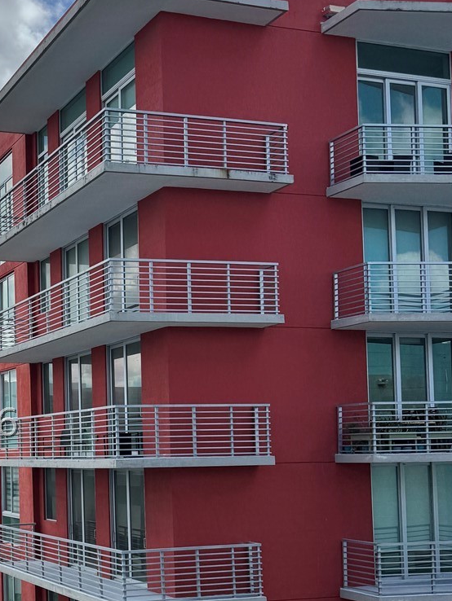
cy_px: 423
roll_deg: +1.2
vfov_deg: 36.3
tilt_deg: +2.6
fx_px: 905
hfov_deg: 26.1
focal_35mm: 52
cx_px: -30
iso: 80
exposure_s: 1/7092
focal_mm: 6.76
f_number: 1.78
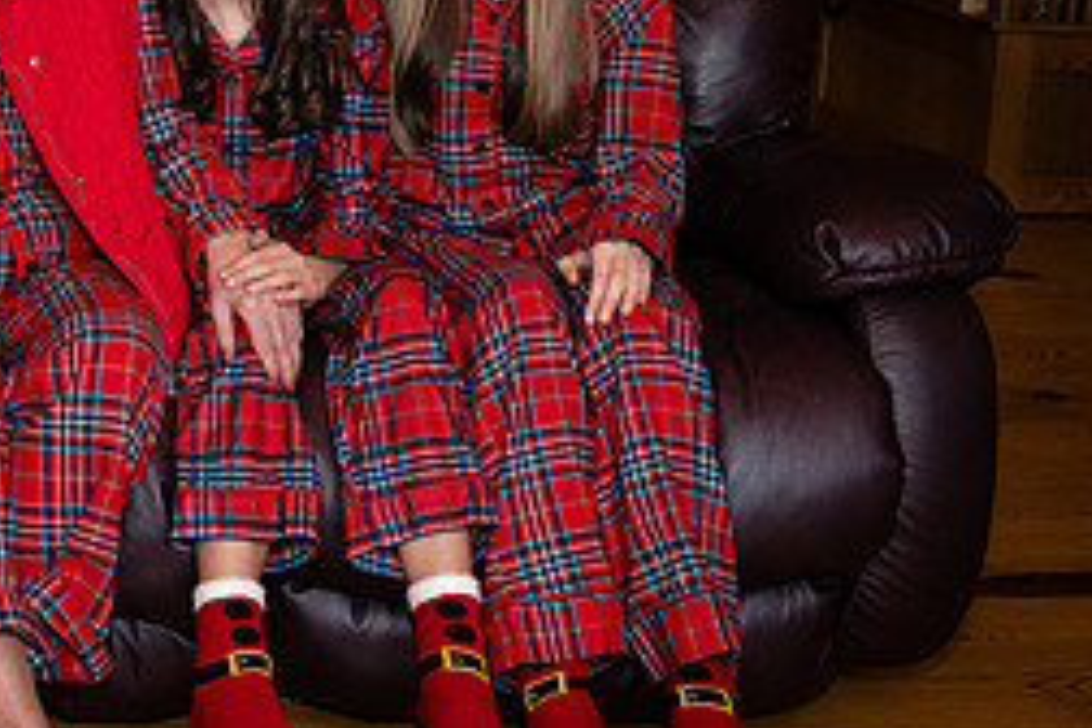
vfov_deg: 16.6
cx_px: 48
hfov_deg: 24.1
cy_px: 47
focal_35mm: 81
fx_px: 2457
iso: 400
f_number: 4
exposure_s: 1/160
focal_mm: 30
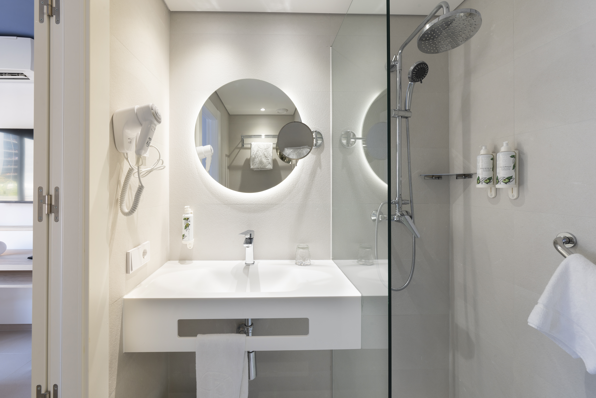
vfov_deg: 81.2
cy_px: 199
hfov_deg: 104.2
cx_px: 298
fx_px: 232
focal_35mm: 14
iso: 160
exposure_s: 1/4
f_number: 13
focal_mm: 14
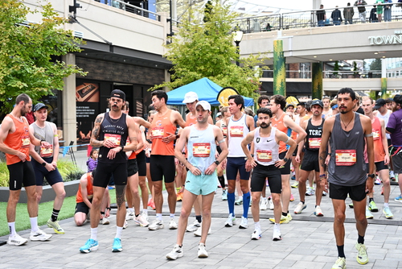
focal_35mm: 55
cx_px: 191
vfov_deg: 24.6
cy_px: 140
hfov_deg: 36.2
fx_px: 614
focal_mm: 50
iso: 2500
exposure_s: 1/640
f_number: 4
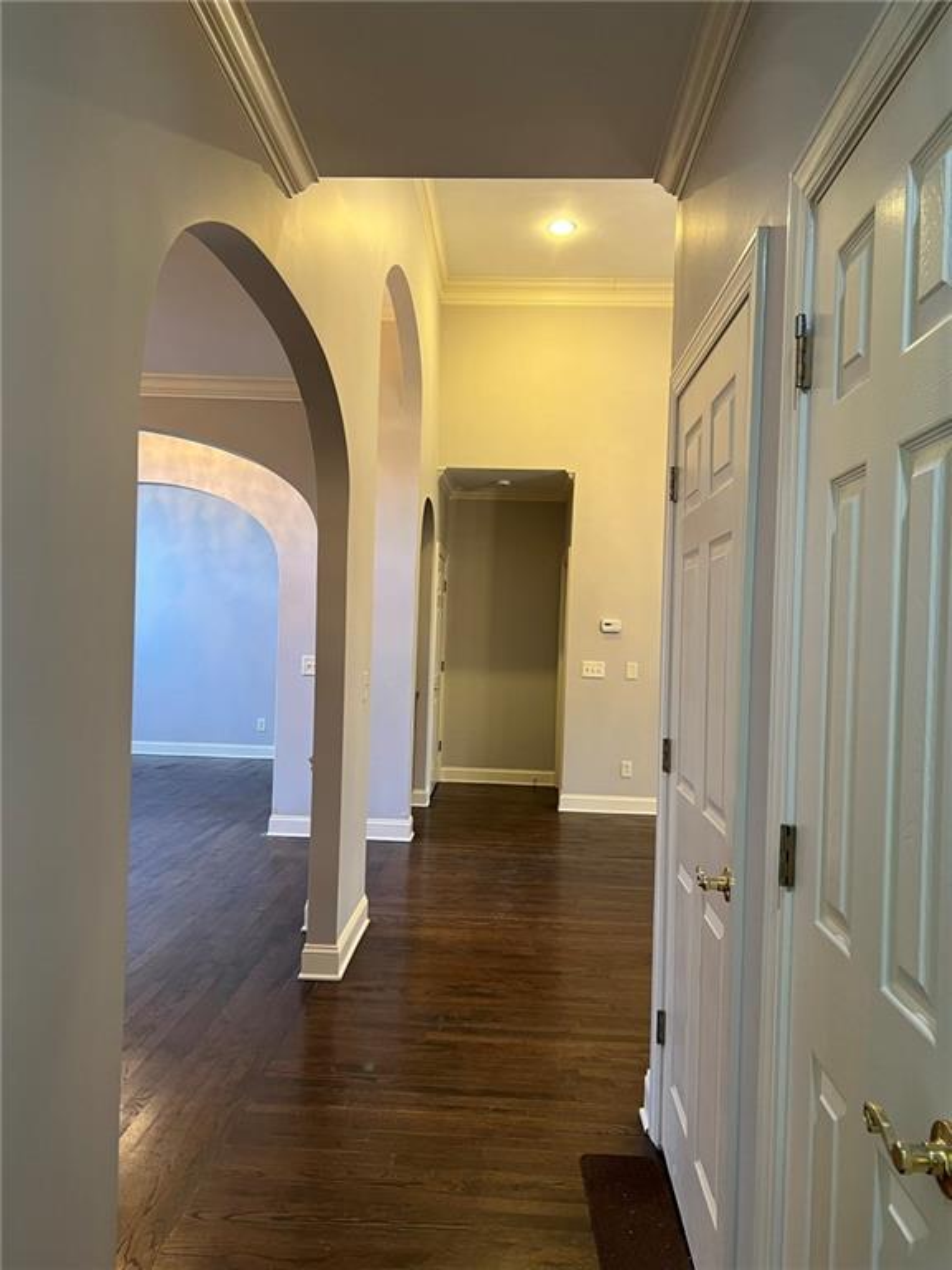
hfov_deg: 53.1
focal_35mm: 26
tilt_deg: -0.6
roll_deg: -1.7
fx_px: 953
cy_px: 635
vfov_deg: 67.3
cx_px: 476
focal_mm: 5.7
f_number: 1.5
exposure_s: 1/60
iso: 160
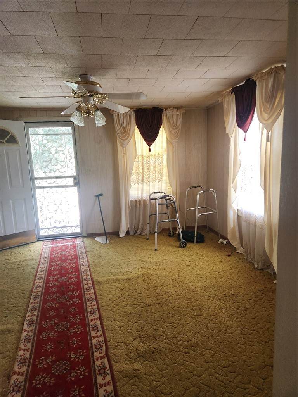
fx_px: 264
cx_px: 149
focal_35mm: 23
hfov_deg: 58.9
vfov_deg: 73.9
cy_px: 198
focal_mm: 5.4
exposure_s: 1/120
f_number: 1.8
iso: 320
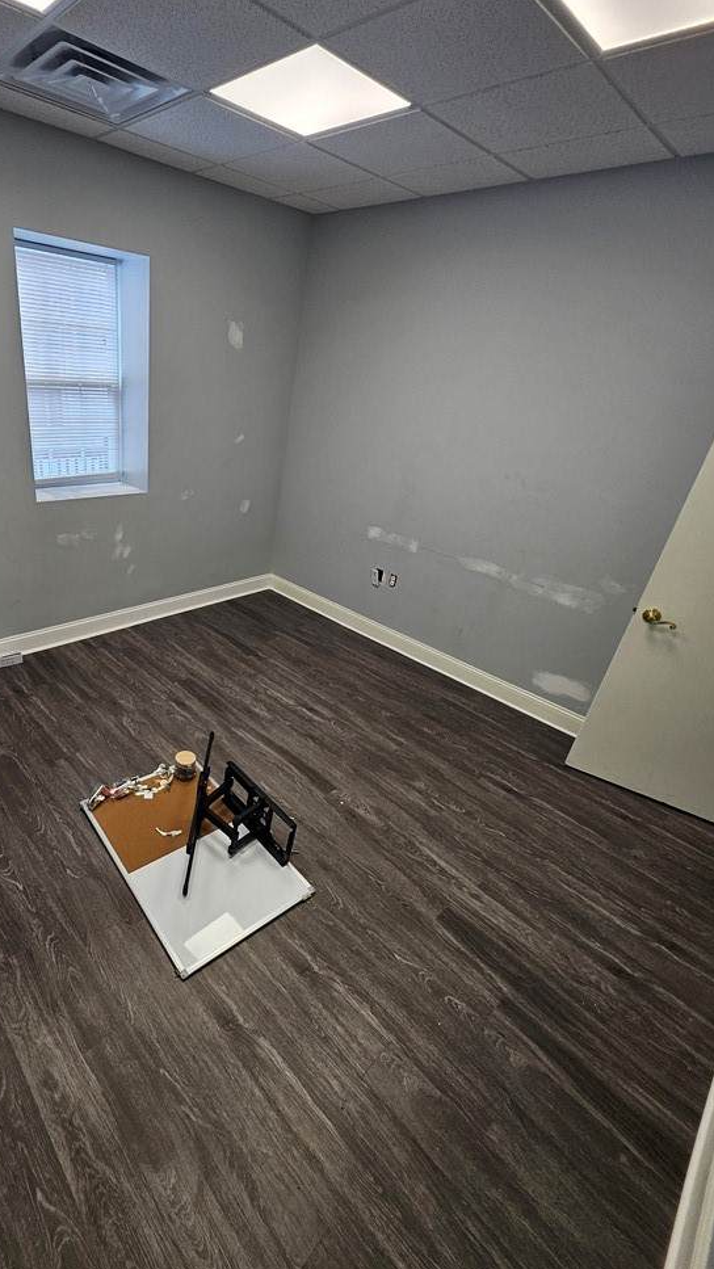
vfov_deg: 103.0
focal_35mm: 15
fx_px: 505
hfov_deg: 68.4
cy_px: 626
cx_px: 234
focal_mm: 1.74
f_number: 2.2
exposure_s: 1/60
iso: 40
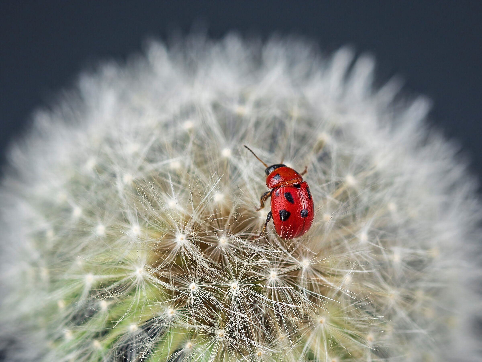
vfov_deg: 12.3
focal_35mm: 120
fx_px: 1671
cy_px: 181
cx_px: 241
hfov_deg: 16.4
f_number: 2.8
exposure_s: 1/80
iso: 200
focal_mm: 60
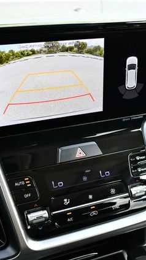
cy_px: 130
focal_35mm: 57
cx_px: 59
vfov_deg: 36.6
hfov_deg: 21.0
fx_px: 393
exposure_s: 1/250
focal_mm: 18
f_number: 3.5
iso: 560
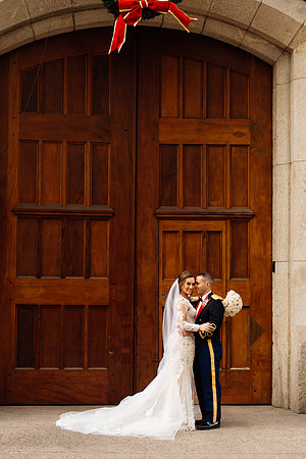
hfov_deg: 16.1
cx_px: 153
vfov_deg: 23.9
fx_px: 1084
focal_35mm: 85
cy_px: 230
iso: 500
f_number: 4
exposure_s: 1/400
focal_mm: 85
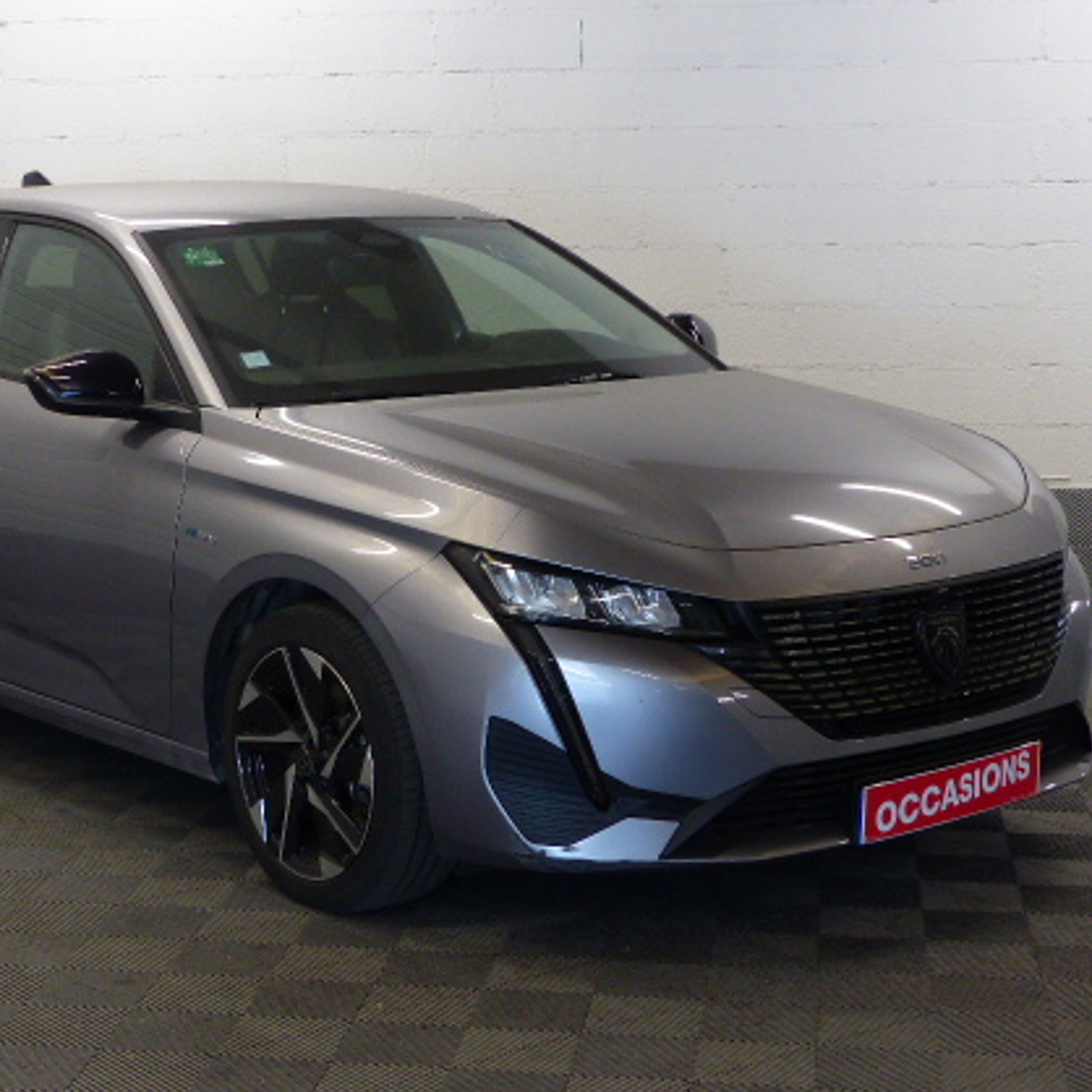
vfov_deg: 25.0
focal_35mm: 69
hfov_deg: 24.9
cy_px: 491
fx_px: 2463
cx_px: 384
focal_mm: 8.7
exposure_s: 1/60
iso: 250
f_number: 2.8
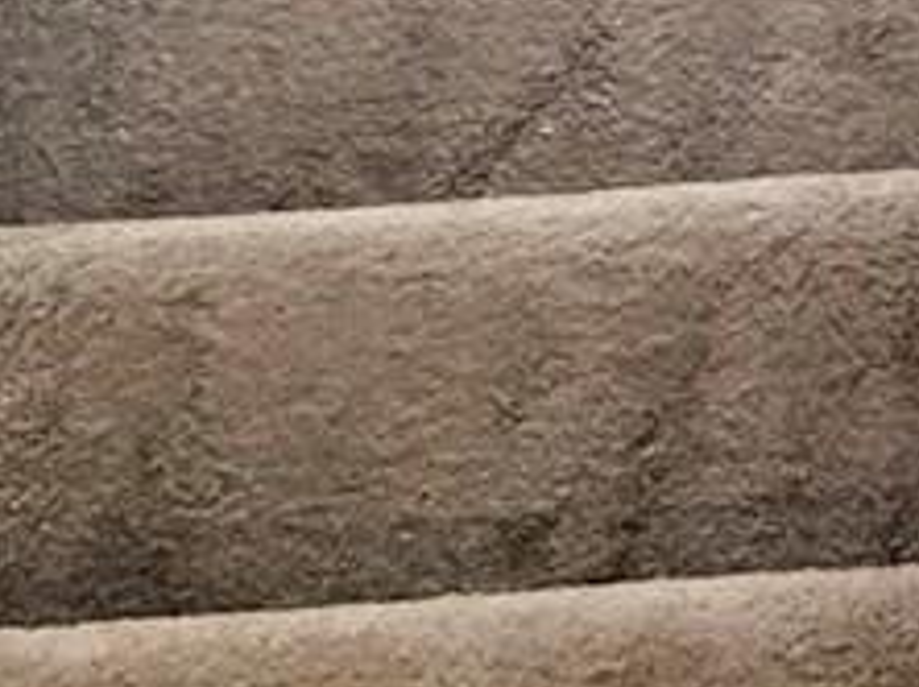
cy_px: -1585
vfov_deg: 9.7
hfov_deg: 17.9
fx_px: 2678
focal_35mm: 101
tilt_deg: -35.5
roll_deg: -3.7
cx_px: 1283
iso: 160
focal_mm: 2.22
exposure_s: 1/120
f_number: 2.2
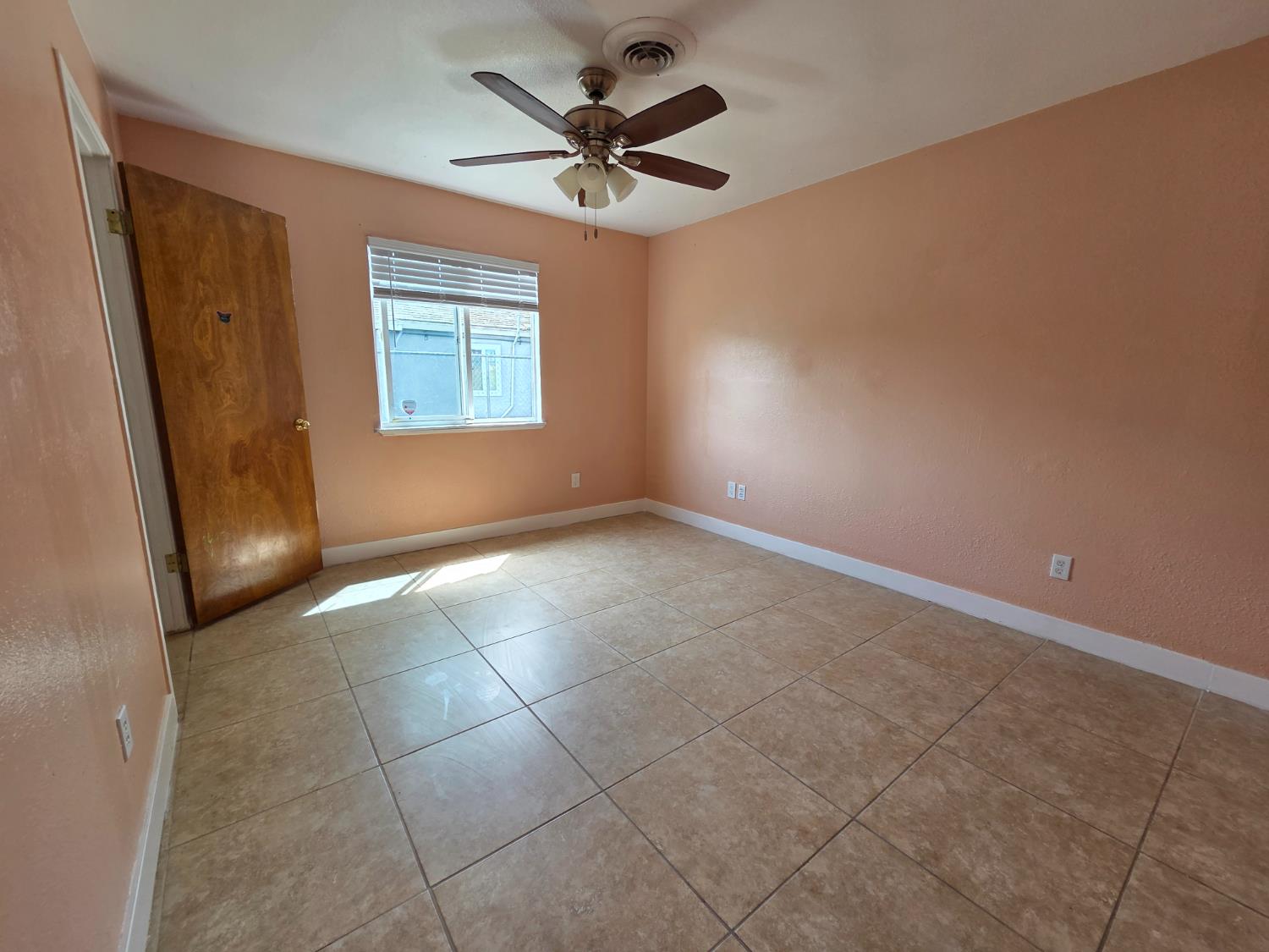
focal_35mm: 13
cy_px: 476
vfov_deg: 89.9
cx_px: 634
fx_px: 477
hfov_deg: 106.2
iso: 50
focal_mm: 2.2
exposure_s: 1/120
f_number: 2.2
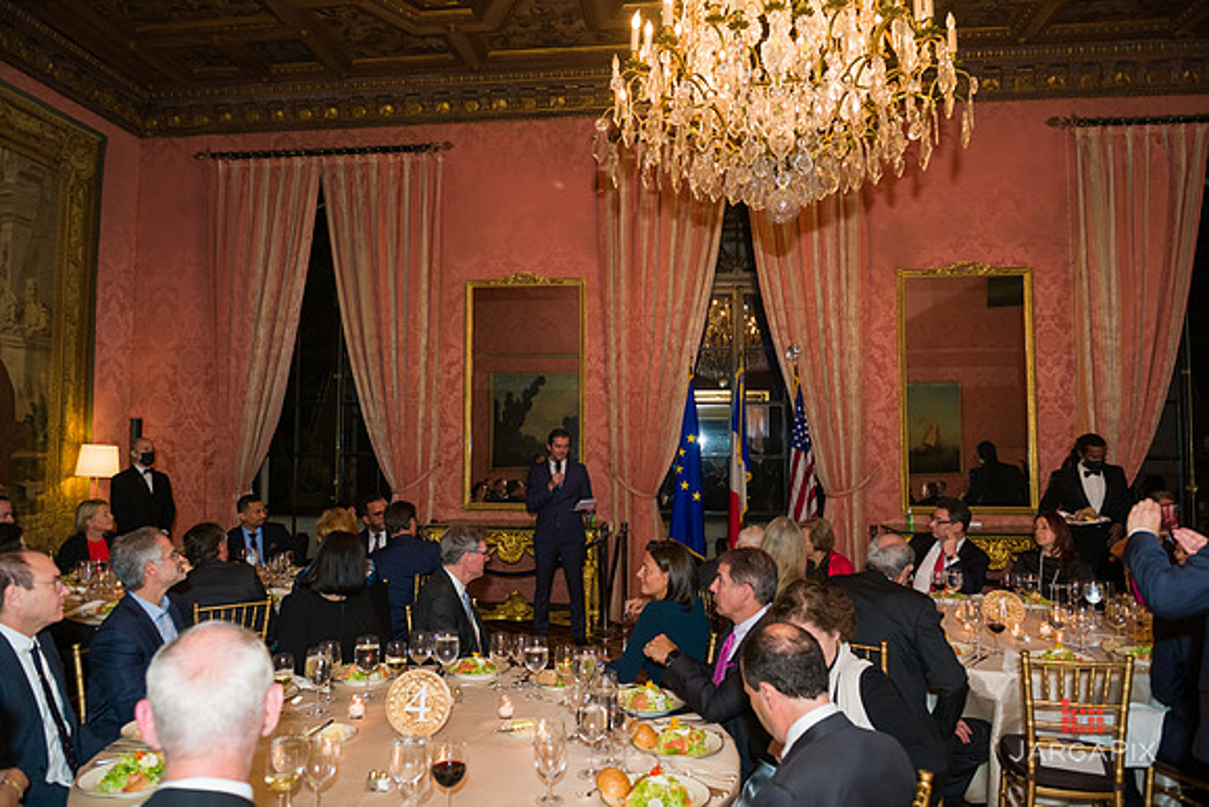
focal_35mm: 24
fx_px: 806
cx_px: 604
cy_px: 404
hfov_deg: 73.7
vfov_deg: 53.2
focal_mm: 24
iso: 1000
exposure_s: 1/125
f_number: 4
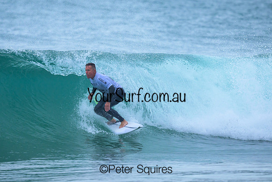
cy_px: 72
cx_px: 110
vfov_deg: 1.3
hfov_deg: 1.9
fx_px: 8311
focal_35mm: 1100
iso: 900
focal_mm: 800
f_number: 6.3
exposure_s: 1/2000
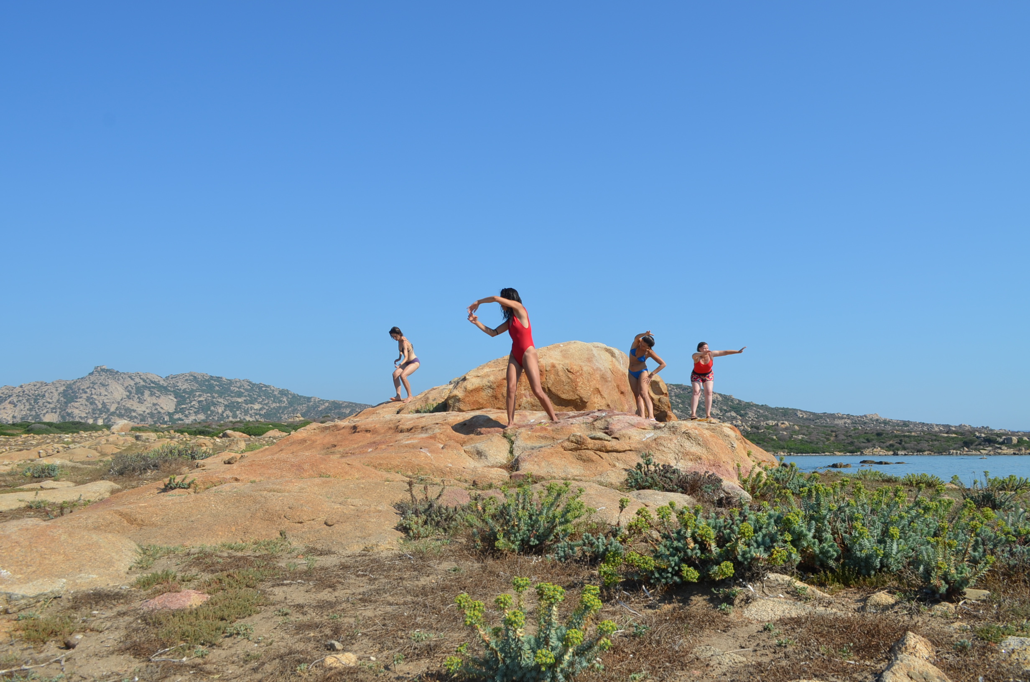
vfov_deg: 43.4
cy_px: 341
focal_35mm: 30
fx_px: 857
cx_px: 515
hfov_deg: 62.0
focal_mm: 20
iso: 100
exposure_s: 1/320
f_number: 9
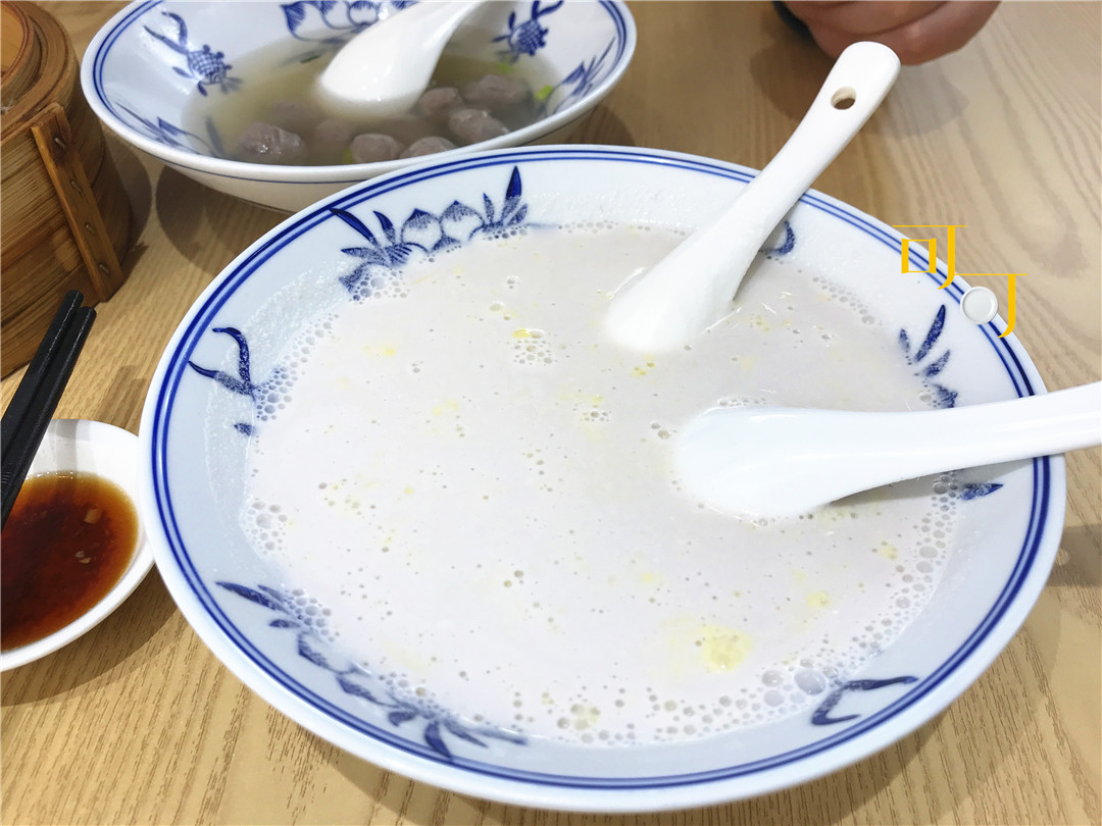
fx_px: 891
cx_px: 551
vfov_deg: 49.7
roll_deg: +0.9
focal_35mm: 28
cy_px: 413
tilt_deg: -44.5
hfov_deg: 63.4
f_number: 1.8
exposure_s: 1/50
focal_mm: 3.99
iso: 32
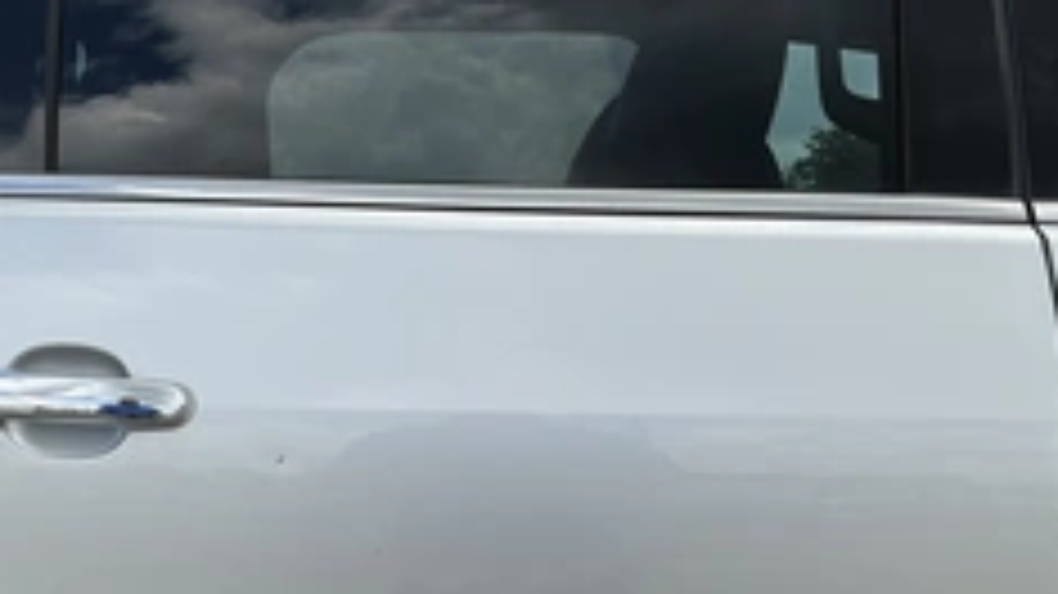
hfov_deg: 39.7
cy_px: 657
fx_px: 1458
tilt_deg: -12.9
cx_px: 423
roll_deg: +1.5
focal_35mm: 52
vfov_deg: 21.8
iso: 25
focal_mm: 3
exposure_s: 1/1035
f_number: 1.8
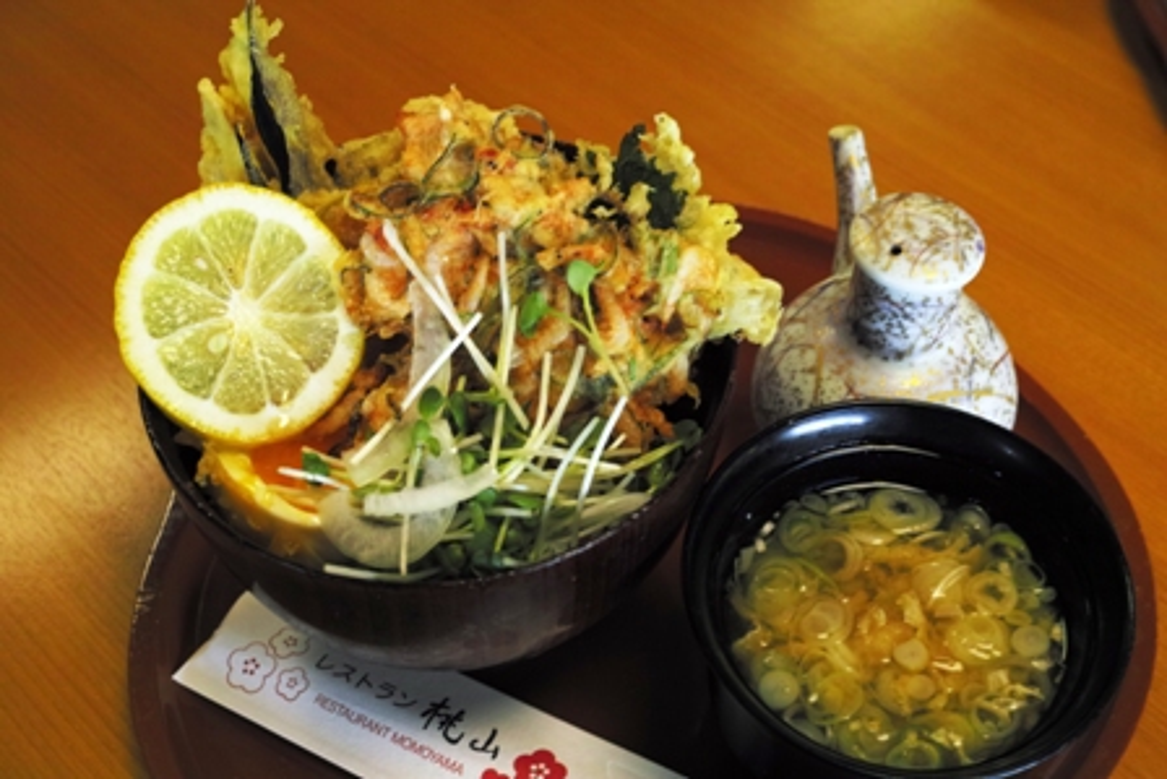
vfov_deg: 29.9
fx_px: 1459
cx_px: 584
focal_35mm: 45
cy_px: 390
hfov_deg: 43.6
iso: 200
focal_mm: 30
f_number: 6.3
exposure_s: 1/10
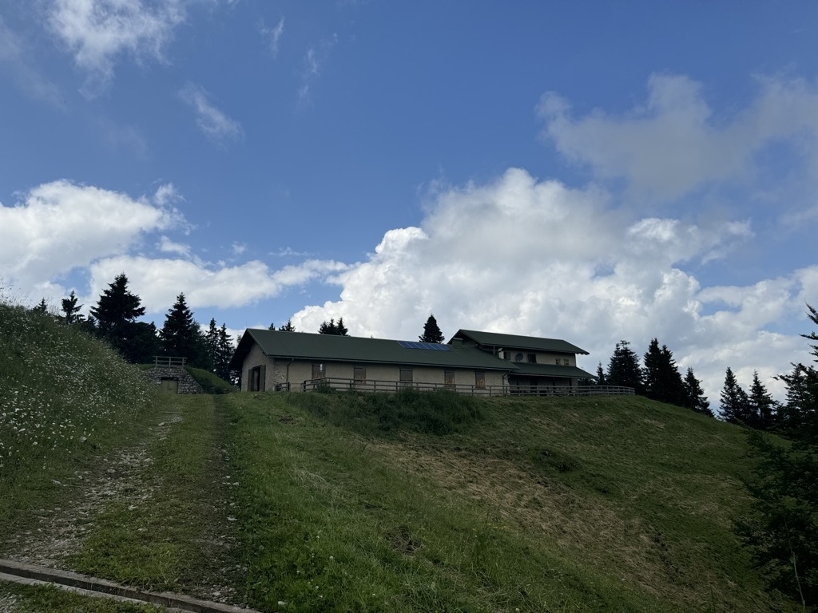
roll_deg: +1.0
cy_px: 306
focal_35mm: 24
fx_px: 567
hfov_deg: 71.6
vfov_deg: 56.8
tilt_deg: +14.0
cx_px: 409
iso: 80
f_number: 1.78
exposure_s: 1/7092
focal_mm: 6.76
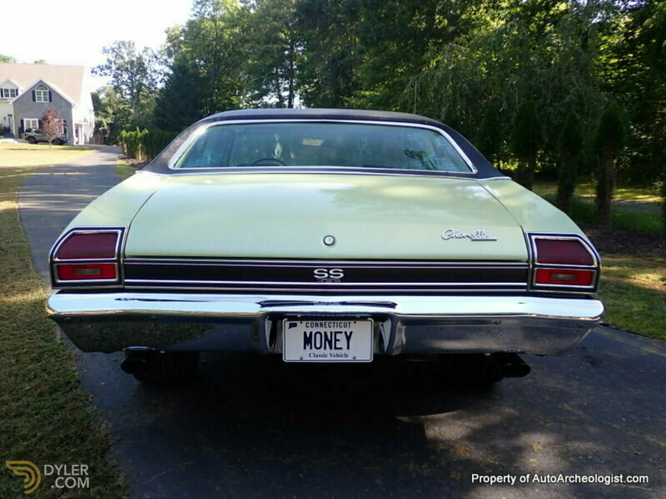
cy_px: 250
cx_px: 333
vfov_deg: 44.2
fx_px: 616
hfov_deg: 56.8
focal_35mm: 32
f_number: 2.4
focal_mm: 5.79
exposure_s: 1/100
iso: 100
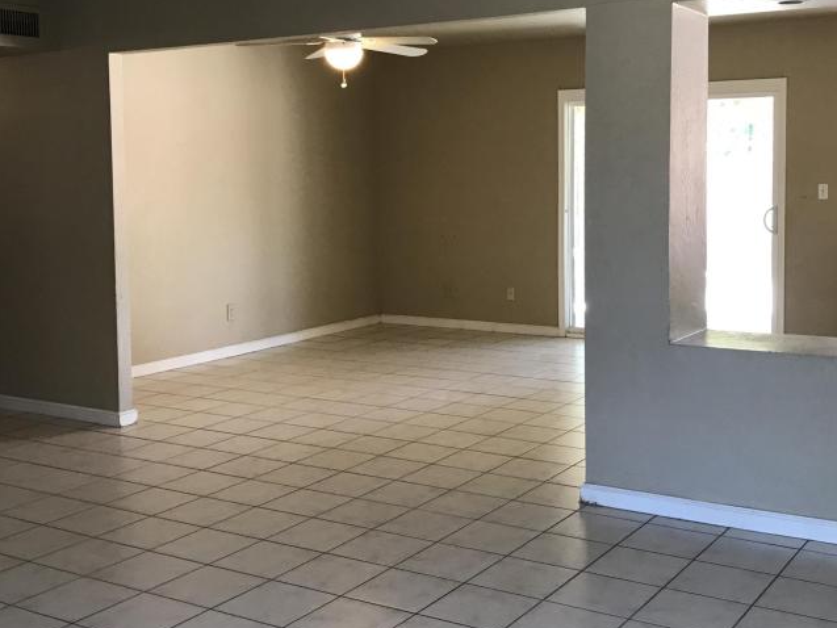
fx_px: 1088
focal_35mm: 45
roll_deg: +0.5
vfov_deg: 32.1
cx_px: 460
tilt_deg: -2.8
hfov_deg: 42.0
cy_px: 246
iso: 40
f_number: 1.8
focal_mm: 3.99
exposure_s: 1/30
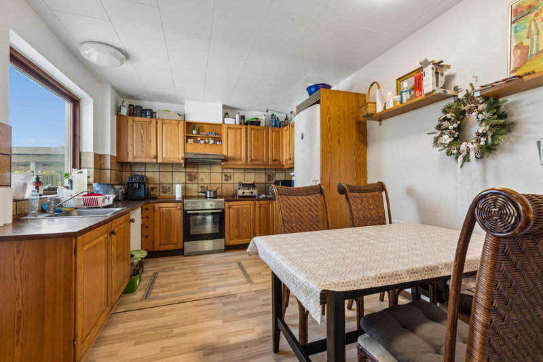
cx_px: 272
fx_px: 241
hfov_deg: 96.7
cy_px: 181
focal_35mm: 16
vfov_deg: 73.7
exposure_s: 1/5
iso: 250
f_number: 9
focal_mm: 16
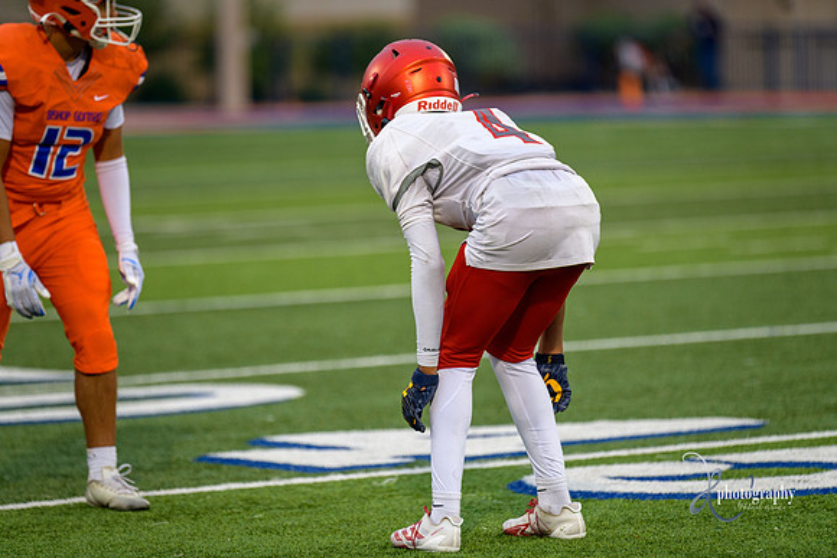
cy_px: 279
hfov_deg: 8.2
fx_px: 5814
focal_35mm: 250
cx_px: 418
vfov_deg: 5.5
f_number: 2.8
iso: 320
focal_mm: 250
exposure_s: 1/500
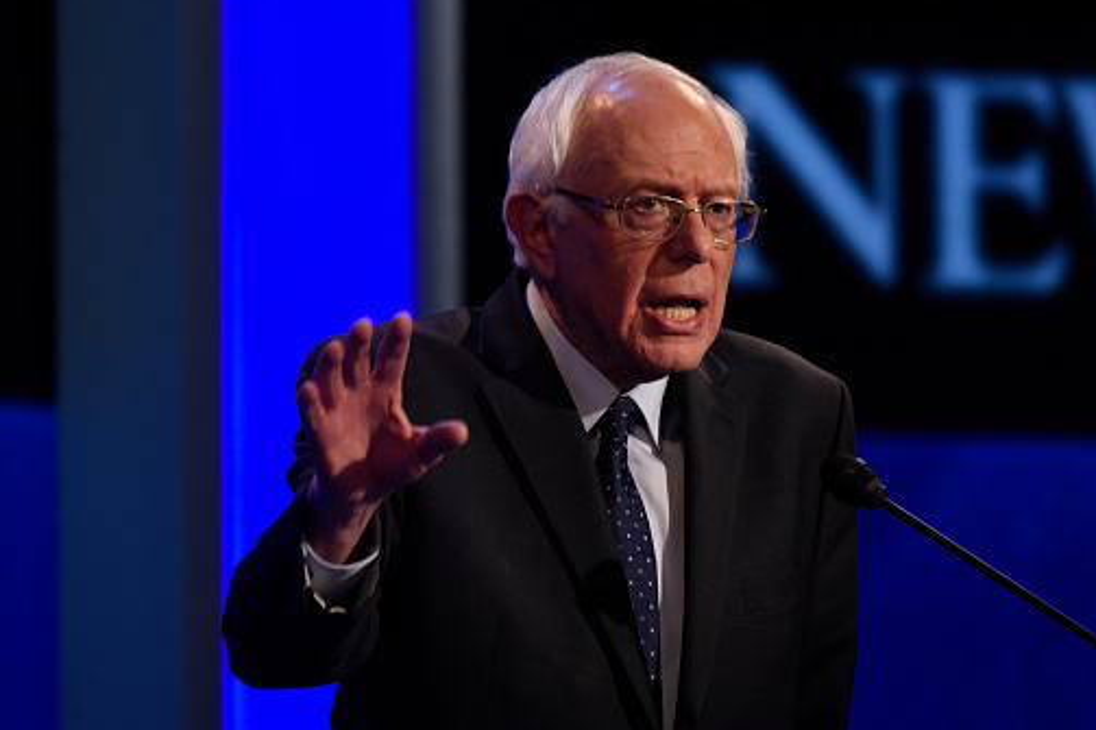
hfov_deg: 3.2
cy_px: 349
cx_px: 595
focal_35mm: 650
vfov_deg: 2.1
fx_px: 19781
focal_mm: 550
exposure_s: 1/80
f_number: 8
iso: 3200
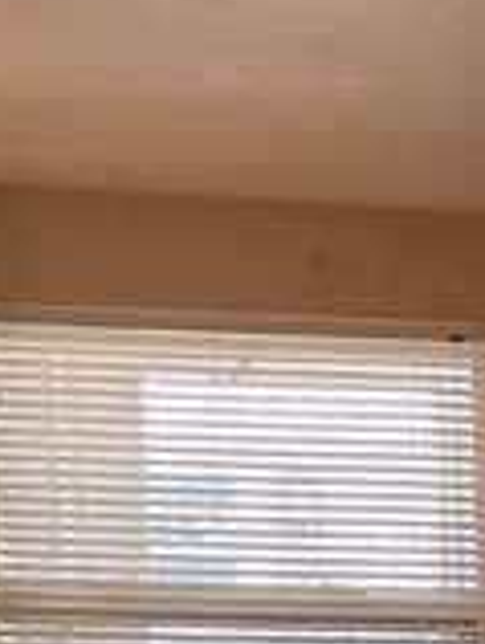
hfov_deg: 7.0
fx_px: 3689
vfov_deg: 9.3
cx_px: 1235
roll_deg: -1.9
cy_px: 1288
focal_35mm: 198
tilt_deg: -11.5
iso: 80
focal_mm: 3
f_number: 1.8
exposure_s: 1/60
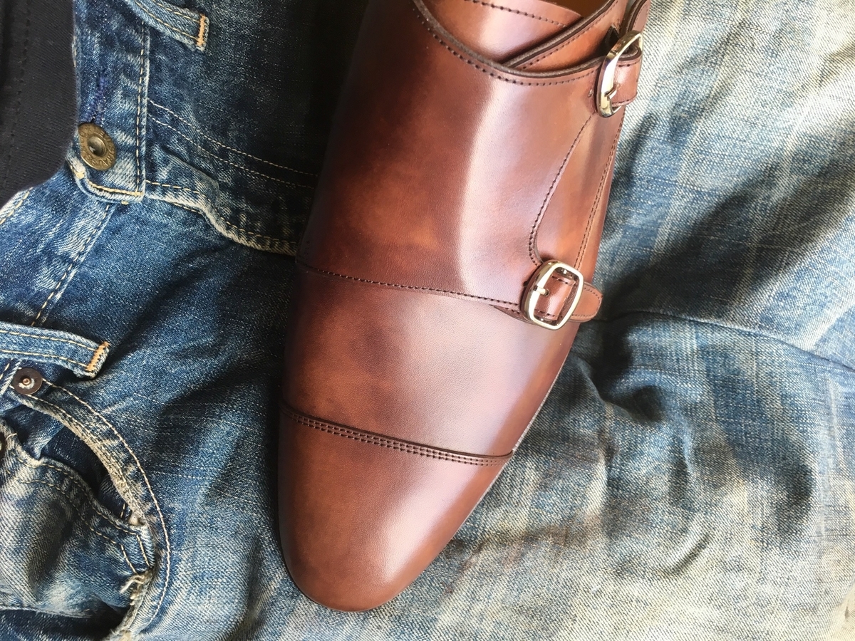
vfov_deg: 48.2
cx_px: 428
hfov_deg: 61.7
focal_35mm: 29
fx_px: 716
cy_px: 320
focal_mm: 4.15
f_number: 2.2
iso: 32
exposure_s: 1/33
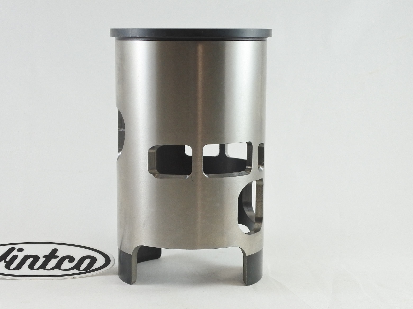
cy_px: 154
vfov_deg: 30.9
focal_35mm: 47
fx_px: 561
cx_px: 184
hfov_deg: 40.4
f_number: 4.5
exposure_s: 1/125
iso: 450
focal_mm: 16.1
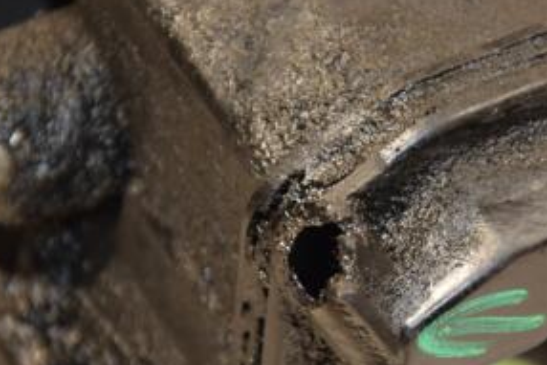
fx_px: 4682
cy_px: 298
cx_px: 398
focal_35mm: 308
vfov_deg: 4.5
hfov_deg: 6.7
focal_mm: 98
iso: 800
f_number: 5.6
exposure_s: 1/80
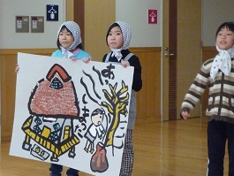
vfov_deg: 13.5
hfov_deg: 17.9
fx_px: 744
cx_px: 112
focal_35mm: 110
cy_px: 91
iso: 800
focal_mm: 14.1
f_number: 5.2
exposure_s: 1/40
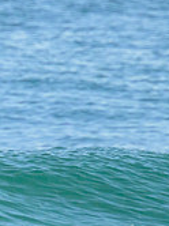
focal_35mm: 3477
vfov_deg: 0.6
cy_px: 116
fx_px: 22692
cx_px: -279
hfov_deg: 0.4
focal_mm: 800
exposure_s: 1/2000
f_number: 11
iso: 1800
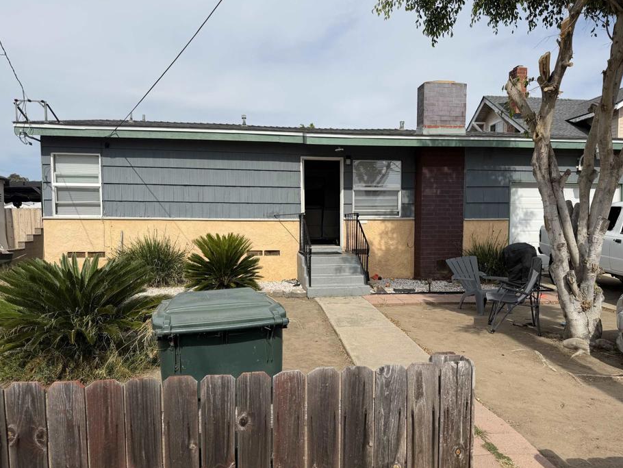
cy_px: 256
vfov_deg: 51.3
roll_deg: -0.5
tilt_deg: -4.0
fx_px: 486
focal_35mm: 27
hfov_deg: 65.3
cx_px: 329
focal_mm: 6.76
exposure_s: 1/6173
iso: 80
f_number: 1.78
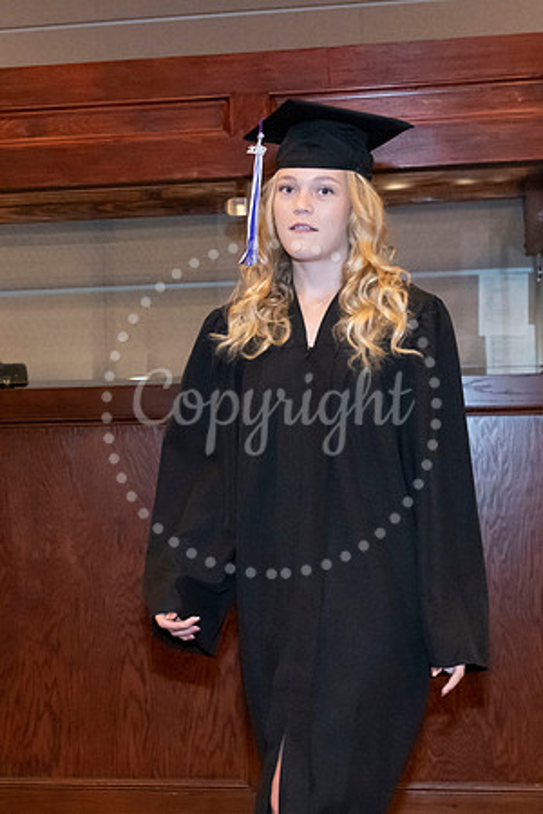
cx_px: 160
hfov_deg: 20.6
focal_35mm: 66
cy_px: 447
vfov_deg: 30.6
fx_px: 1487
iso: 6400
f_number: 5.6
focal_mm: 35
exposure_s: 1/125
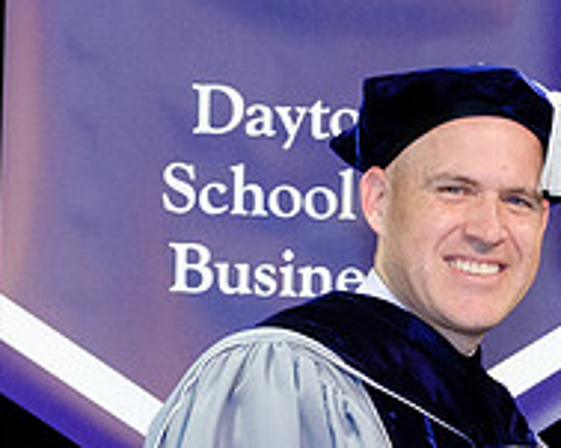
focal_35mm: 195
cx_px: 702
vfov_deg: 7.7
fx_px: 3236
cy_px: 731
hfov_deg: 9.7
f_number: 4
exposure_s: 1/125
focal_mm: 27.4
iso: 1600
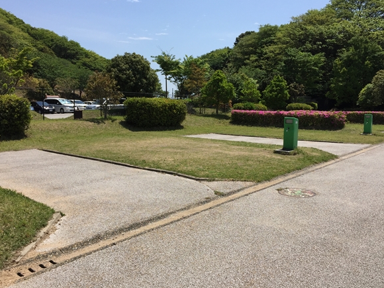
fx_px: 333
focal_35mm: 30
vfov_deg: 46.8
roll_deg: -0.6
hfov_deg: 60.0
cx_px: 191
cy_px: 144
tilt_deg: -7.1
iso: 32
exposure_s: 1/3300
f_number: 2.2
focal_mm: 4.15
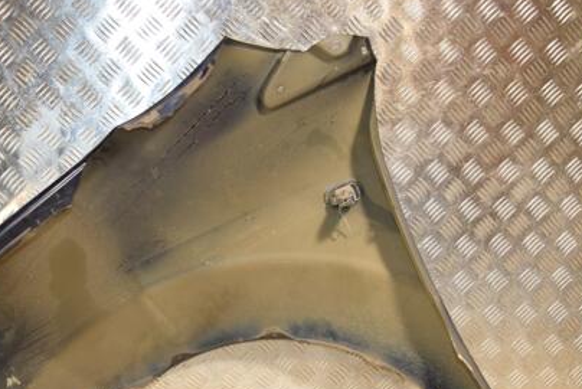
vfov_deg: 28.5
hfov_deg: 41.9
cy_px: 282
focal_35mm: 47
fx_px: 756
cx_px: 228
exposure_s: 1/200
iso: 800
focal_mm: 21
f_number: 5
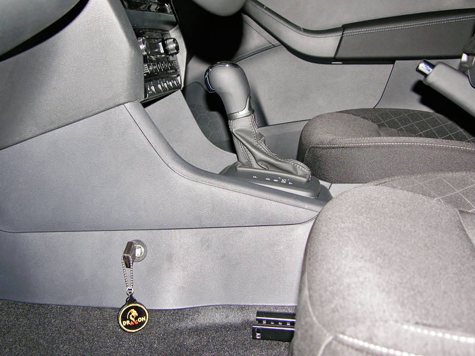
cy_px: 178
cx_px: 238
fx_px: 480
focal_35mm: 35
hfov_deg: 52.6
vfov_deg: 40.7
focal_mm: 8.9
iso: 50
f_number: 2.8
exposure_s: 1/60.1
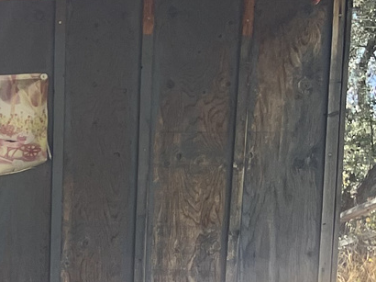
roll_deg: -0.2
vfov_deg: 11.3
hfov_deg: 12.5
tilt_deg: -4.6
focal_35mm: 130
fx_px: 1411
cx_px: -474
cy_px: 246
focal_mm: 5.1
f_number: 1.6
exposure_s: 1/676
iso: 50
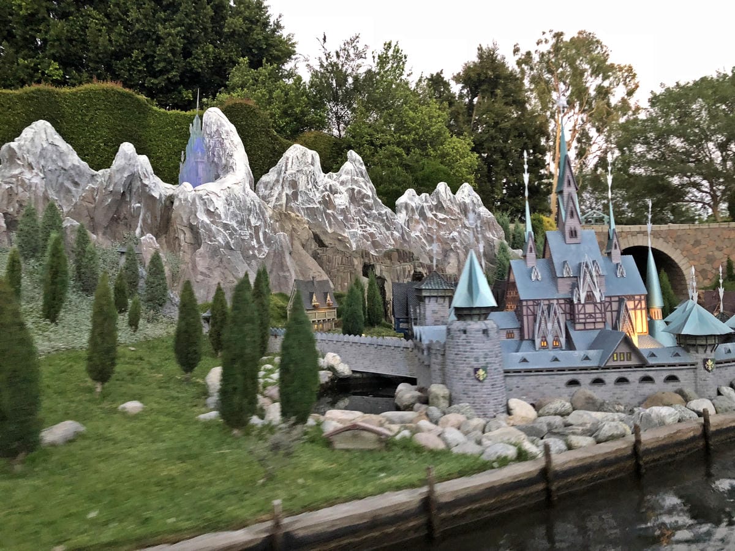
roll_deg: +0.2
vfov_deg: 49.7
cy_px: 276
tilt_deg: -0.3
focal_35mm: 28
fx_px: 595
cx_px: 368
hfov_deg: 63.4
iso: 100
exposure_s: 1/7
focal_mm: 3.99
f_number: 1.8
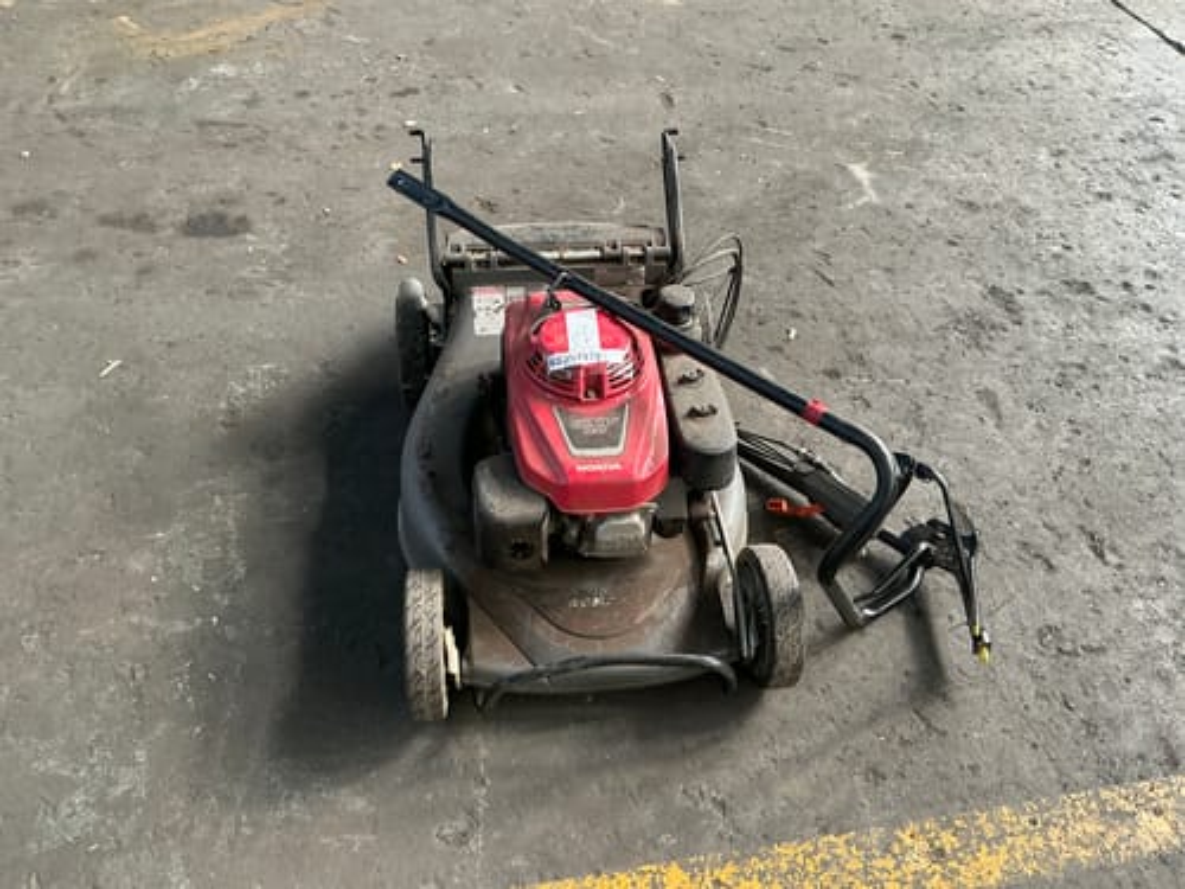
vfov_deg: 49.7
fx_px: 959
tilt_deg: -43.5
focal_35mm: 28
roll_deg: -4.2
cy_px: 444
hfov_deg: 63.4
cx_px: 592
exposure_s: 1/60
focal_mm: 3
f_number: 1.8
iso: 80
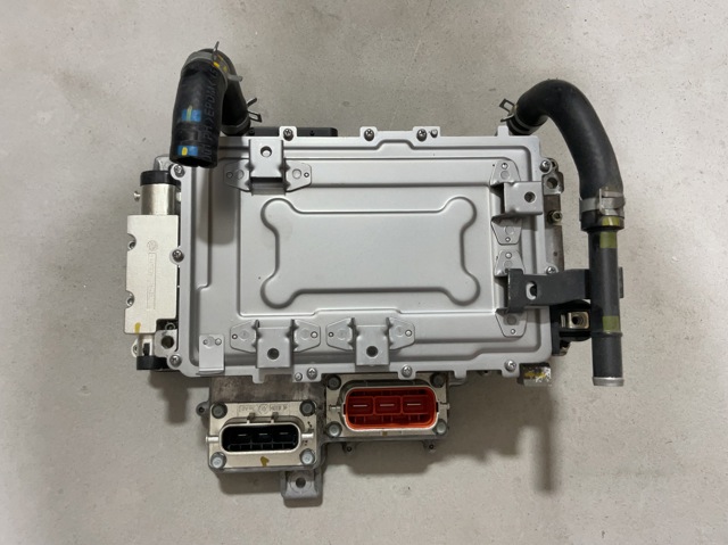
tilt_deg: -81.6
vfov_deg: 48.2
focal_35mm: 29
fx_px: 609
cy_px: 272
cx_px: 364
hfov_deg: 61.7
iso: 50
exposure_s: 1/100
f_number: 1.8
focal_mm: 3
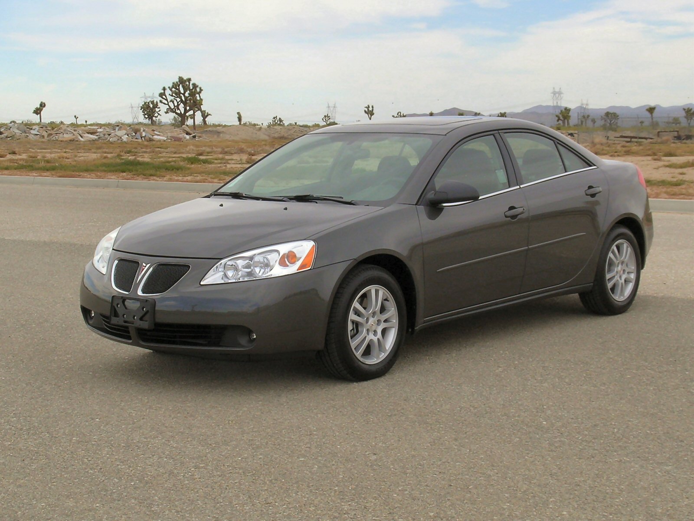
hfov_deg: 36.2
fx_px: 1063
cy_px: 260
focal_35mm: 53
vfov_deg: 27.5
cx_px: 347
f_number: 7.9
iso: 50
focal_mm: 11.1
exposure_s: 1/194
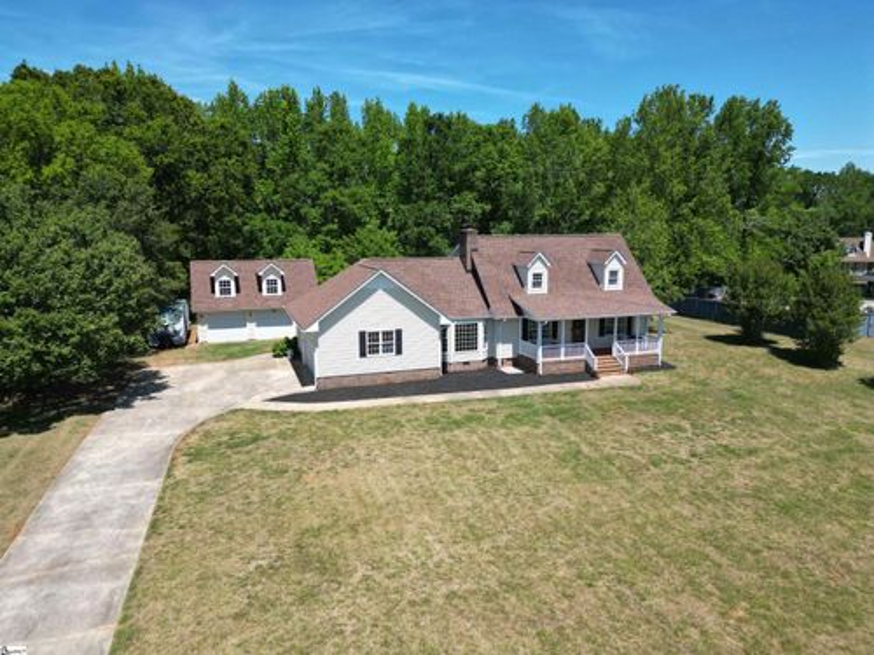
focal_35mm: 24
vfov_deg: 56.8
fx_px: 606
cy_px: 328
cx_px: 437
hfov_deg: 71.6
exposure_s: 1/2500
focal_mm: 6.72
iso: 110
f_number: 1.7
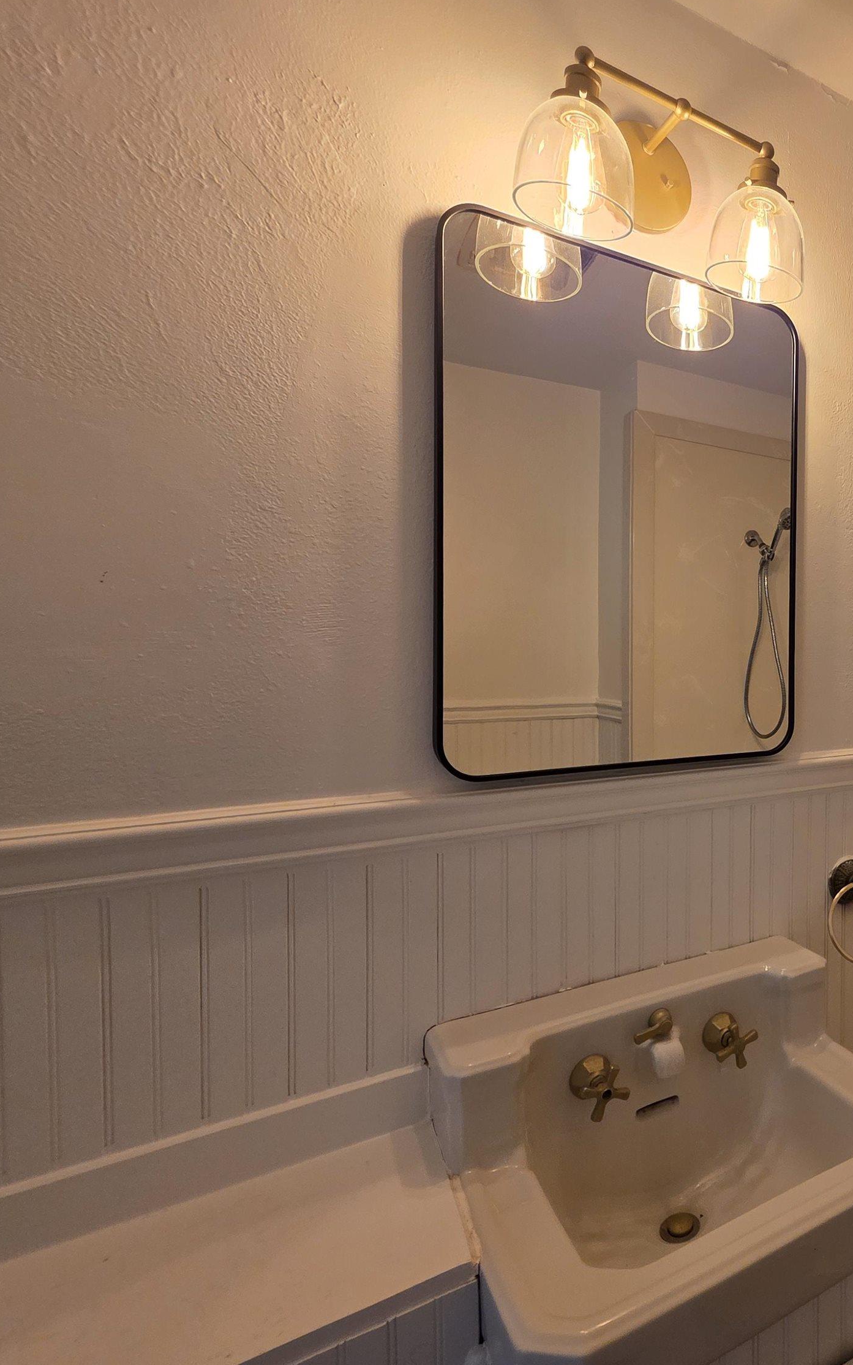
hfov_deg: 51.2
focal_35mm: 19
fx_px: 707
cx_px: 836
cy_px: 679
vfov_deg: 88.0
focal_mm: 2.2
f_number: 1.9
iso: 250
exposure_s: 1/120
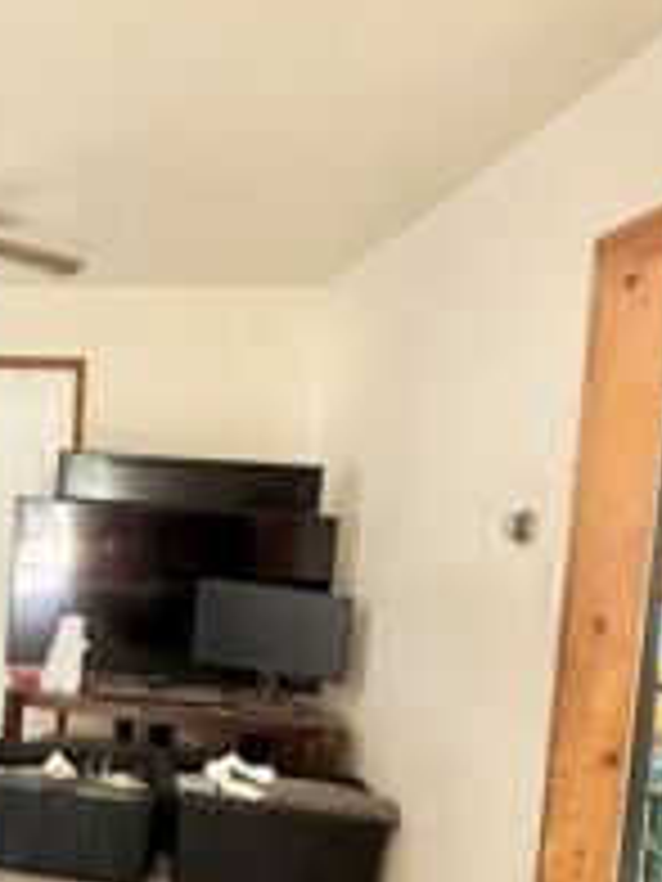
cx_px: -104
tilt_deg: -6.0
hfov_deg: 32.2
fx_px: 969
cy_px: 574
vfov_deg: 48.3
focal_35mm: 38
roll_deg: -1.5
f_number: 2.2
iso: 320
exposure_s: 1/65
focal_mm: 2.22
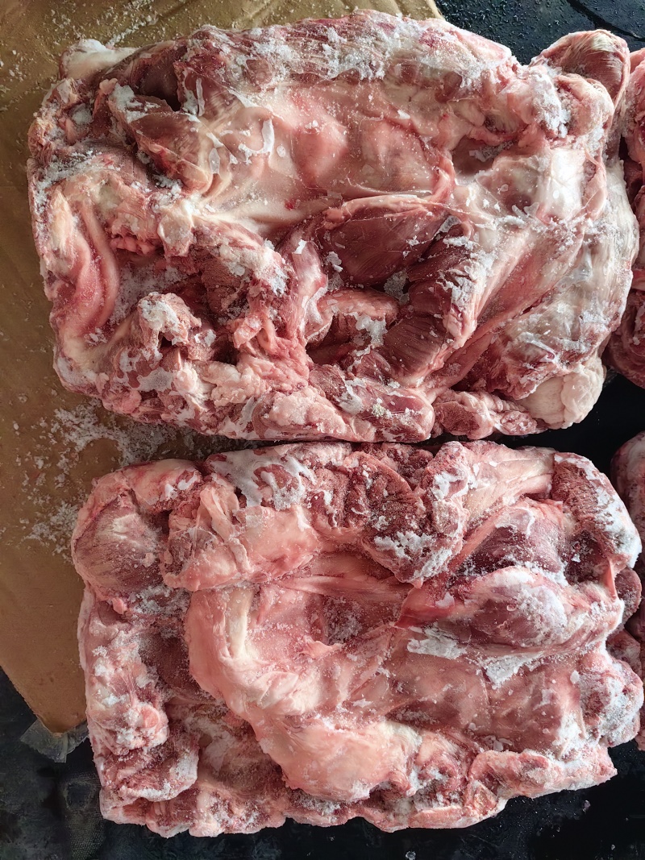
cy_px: 430
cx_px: 322
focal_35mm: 27
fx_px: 671
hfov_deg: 51.3
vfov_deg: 65.3
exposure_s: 1/100
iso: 640
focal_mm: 5.75
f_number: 4
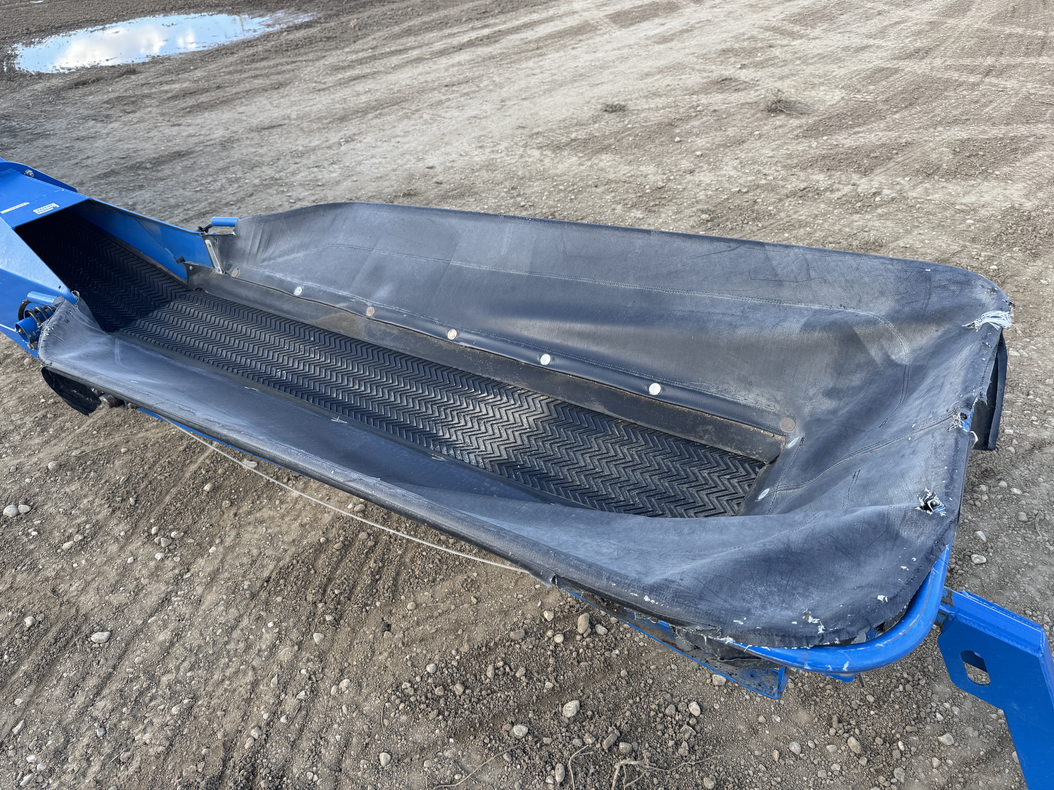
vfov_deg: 56.8
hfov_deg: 71.6
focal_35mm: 24
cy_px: 395
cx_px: 527
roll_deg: +4.5
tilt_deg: -35.1
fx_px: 731
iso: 80
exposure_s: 1/531
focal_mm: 6.76
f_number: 1.78
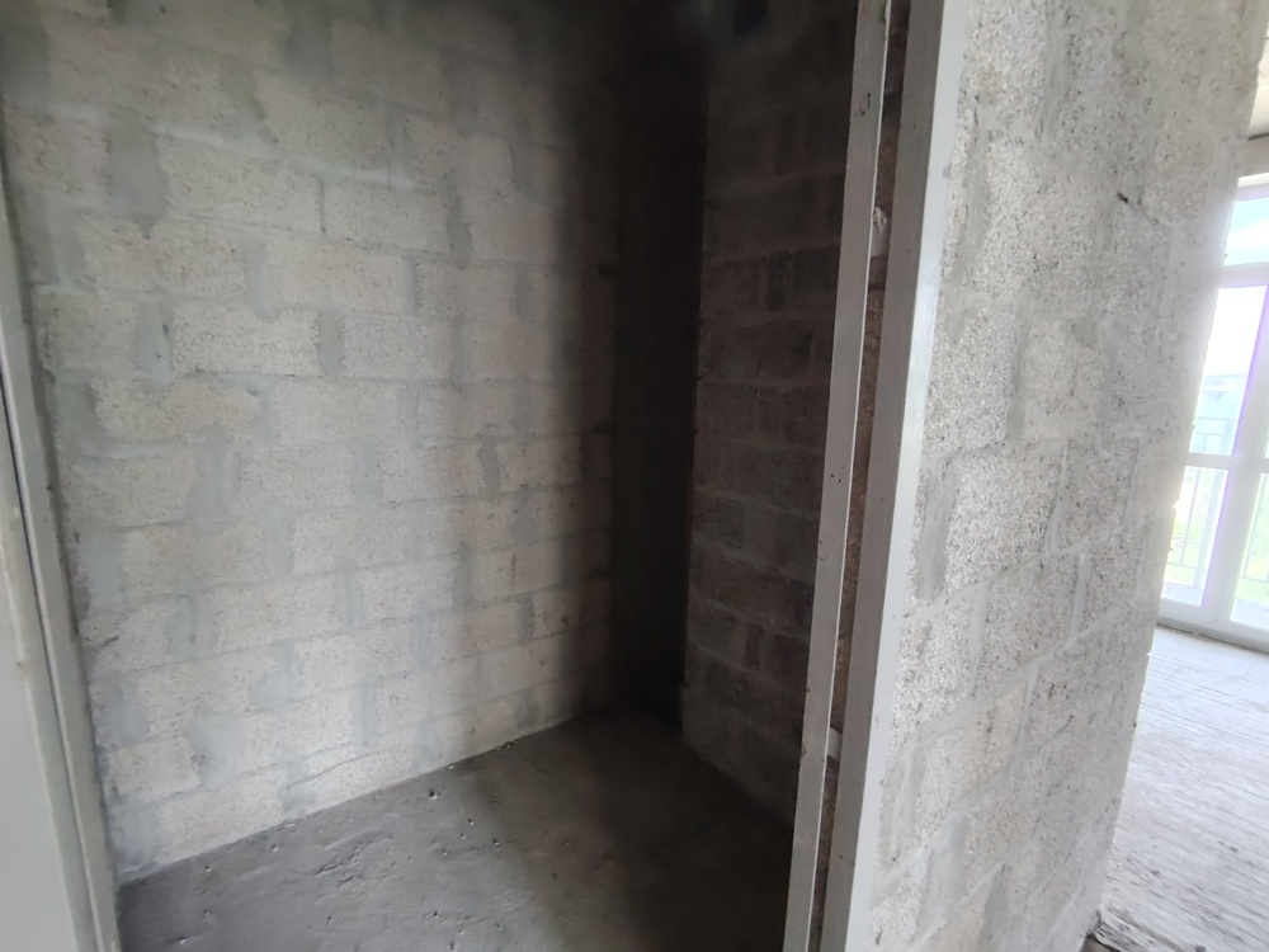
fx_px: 623
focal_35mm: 17
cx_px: 634
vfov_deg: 74.7
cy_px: 476
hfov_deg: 91.0
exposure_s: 1/50
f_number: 2.2
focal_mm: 1.42
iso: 277
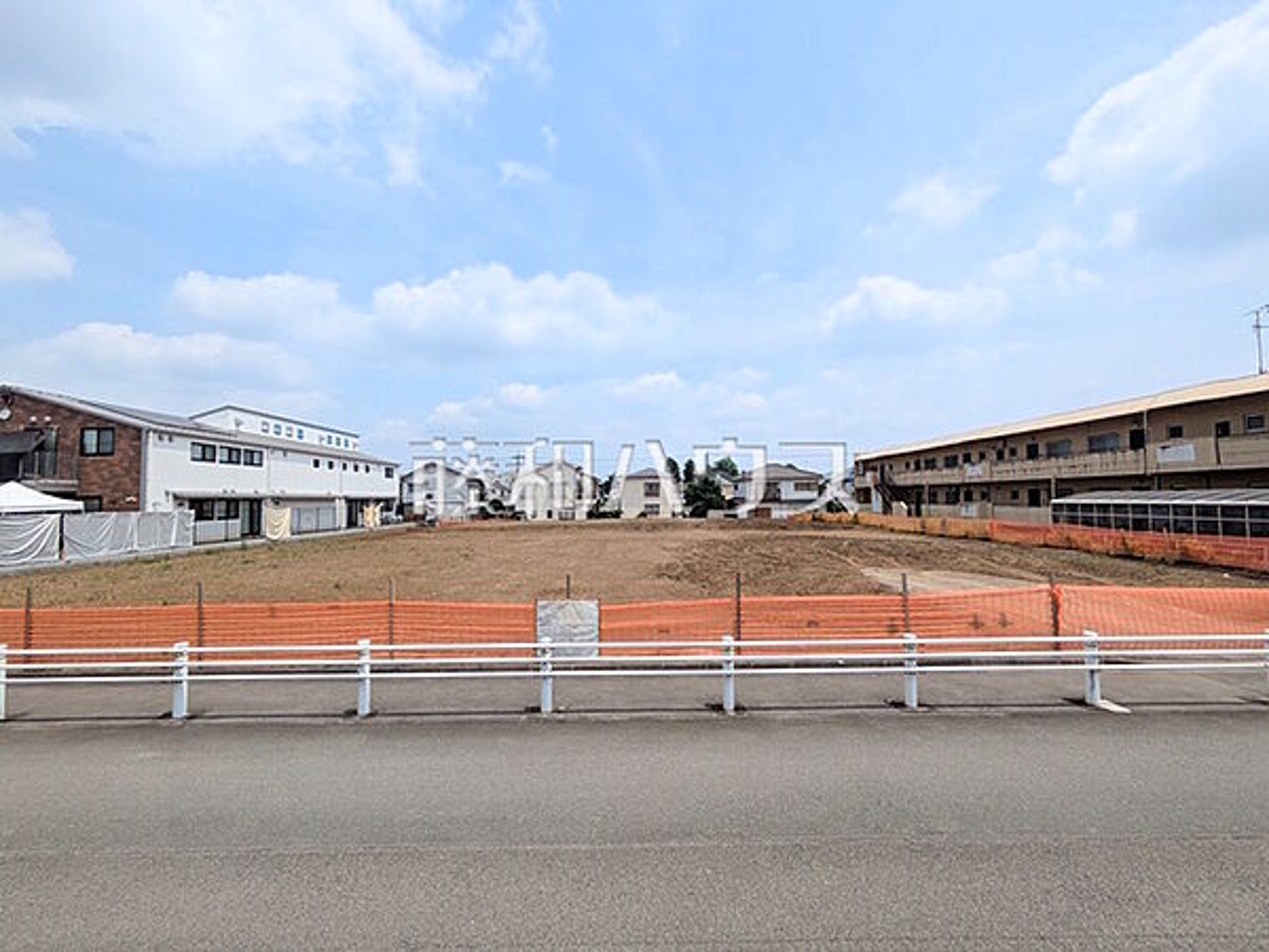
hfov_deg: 102.1
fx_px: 513
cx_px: 634
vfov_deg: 85.7
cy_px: 476
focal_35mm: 14
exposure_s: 1/2469
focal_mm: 1.83
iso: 47
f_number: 2.2
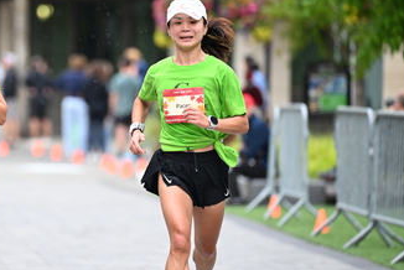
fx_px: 3785
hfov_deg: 6.1
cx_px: 69
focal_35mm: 337
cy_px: 115
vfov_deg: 4.1
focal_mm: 200
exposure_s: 1/1250
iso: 1250
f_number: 2.8
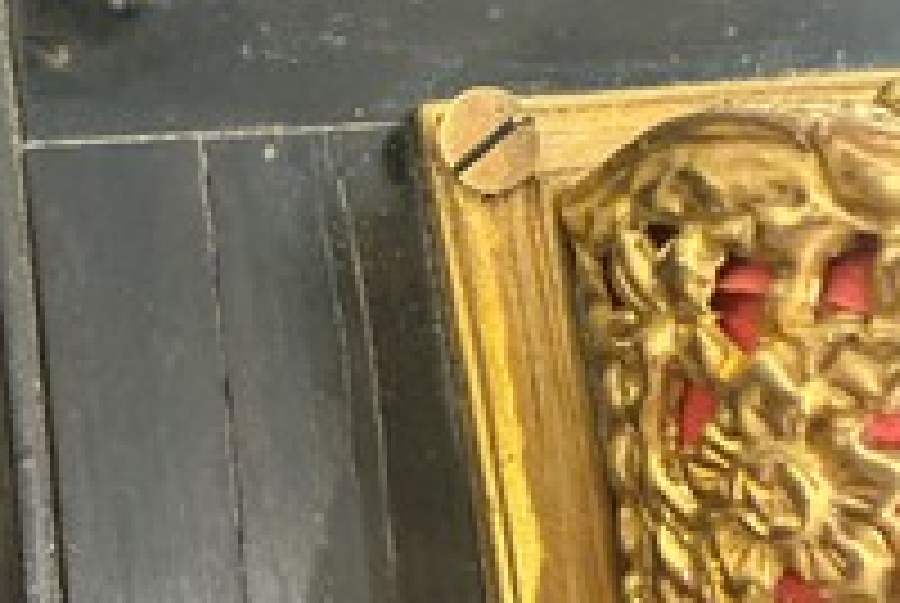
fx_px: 1352
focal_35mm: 54
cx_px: 252
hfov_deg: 36.2
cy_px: 288
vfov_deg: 25.1
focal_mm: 2.22
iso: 800
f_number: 2.2
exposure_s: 1/50
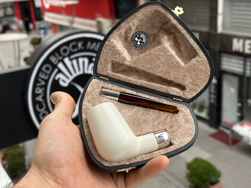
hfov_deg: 39.7
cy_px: 94
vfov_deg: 30.3
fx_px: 348
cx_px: 126
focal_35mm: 48
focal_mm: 6.86
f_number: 1.78
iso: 64
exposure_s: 1/627
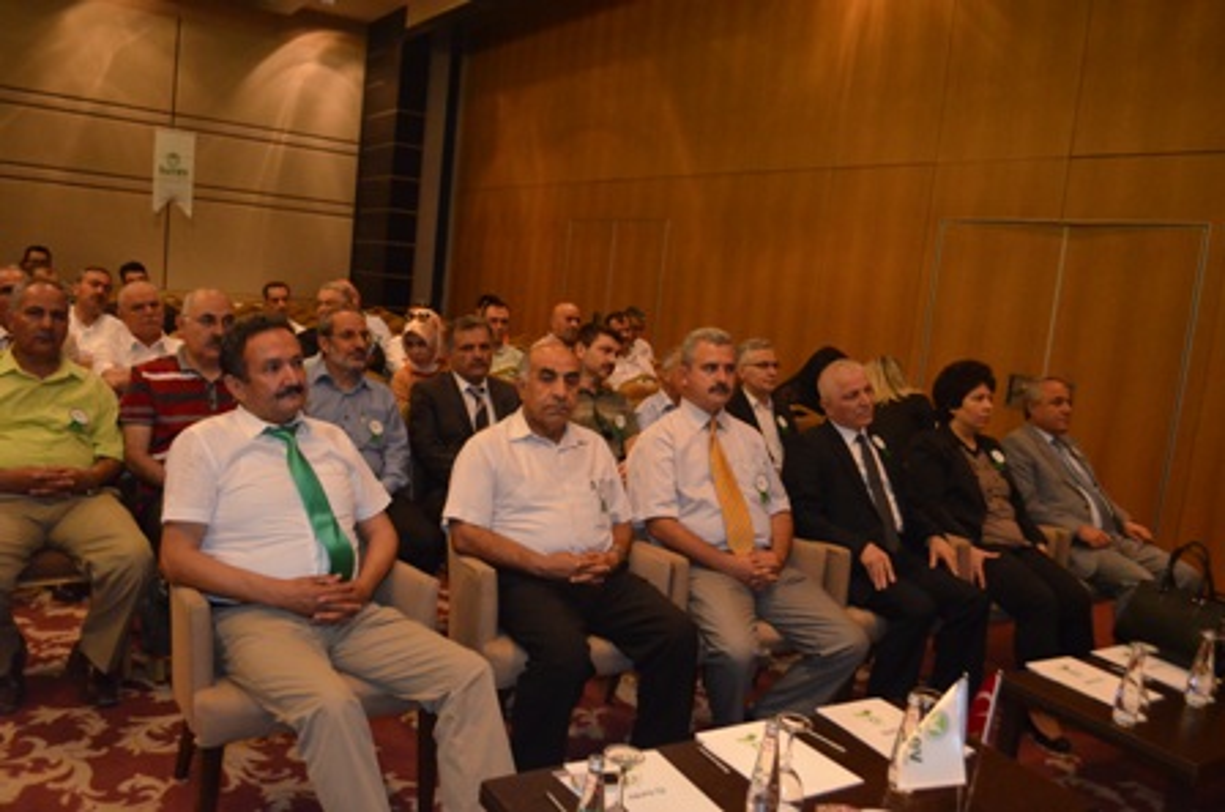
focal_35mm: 30
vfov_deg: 43.5
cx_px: 612
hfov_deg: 62.0
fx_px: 1019
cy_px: 406
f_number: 3.8
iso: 3200
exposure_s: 1/60
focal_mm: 20
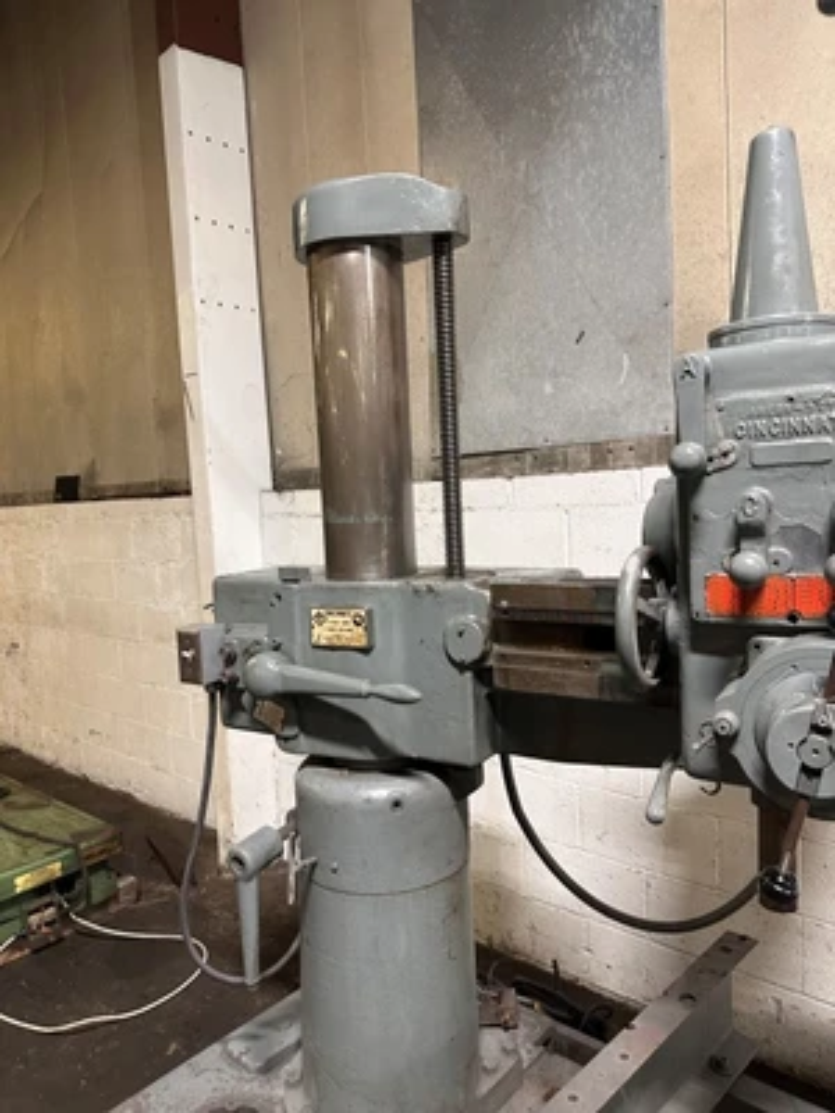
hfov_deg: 56.8
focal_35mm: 24
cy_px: 556
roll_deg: +2.6
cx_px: 418
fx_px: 772
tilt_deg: -5.0
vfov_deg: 71.6
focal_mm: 6.86
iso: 250
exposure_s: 1/60
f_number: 1.78
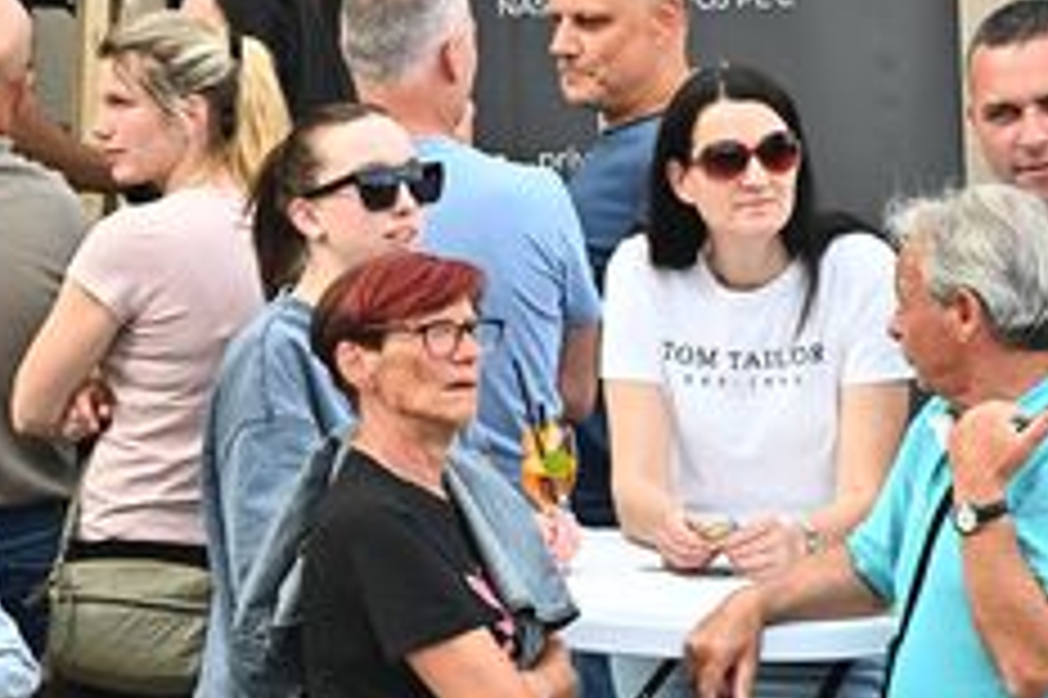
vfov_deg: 3.5
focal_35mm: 387
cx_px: 517
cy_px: 297
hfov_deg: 5.3
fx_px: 11258
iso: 1600
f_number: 16
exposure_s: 1/160
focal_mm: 200
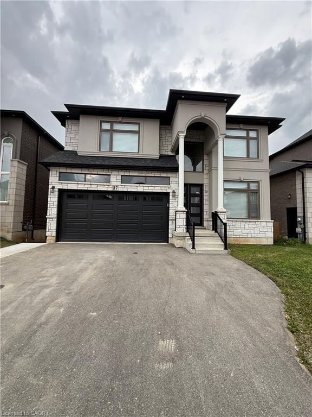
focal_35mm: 14
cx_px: 156
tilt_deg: +3.2
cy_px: 208
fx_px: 168
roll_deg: -1.3
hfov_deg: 85.7
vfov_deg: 102.1
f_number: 2.2
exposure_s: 1/261
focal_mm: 2.22
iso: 50
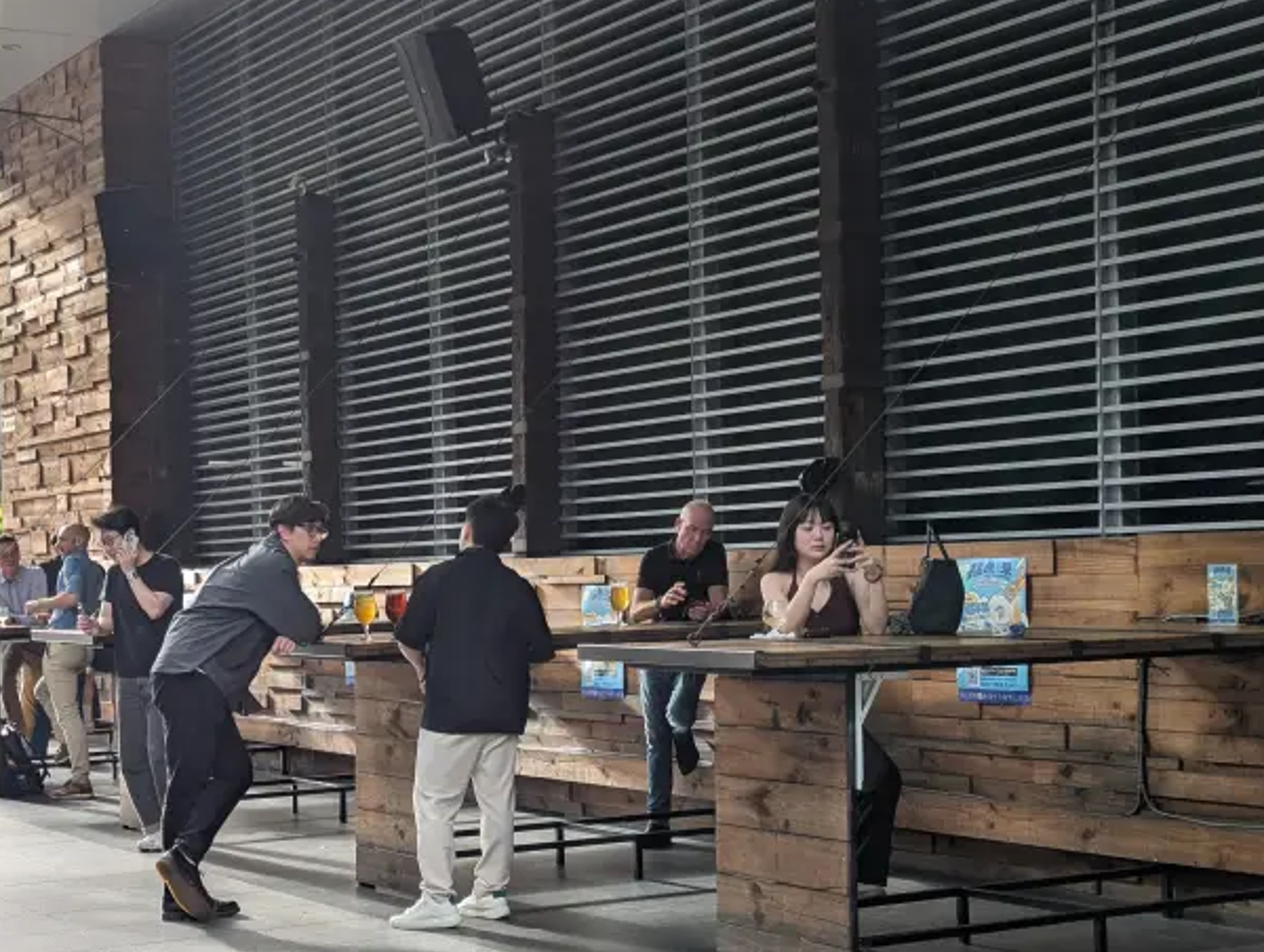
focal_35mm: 64
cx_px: 544
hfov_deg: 30.2
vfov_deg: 22.9
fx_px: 2341
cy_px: 619
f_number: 1.85
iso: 58
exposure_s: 1/216
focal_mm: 6.81
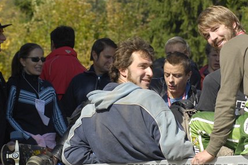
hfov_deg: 11.7
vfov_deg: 7.8
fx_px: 1205
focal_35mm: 175
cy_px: 77
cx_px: 171
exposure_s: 1/500
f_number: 6.3
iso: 200
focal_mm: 80
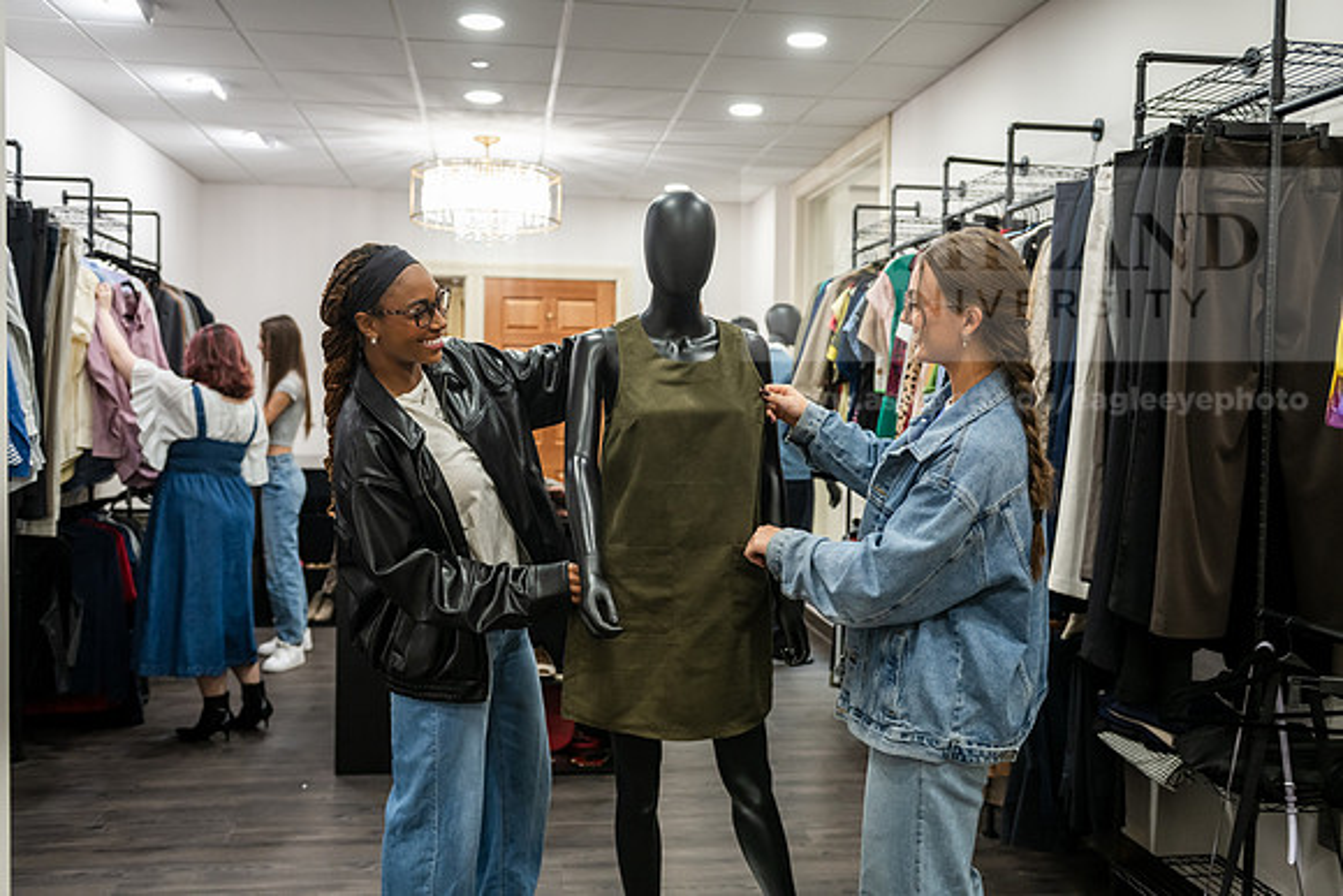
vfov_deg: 37.9
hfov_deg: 54.4
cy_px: 448
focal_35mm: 35
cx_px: 672
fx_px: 1306
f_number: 3.2
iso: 1600
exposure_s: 1/200
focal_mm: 35
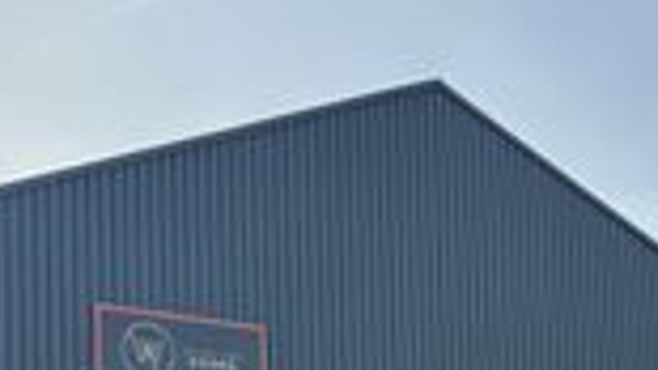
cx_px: 250
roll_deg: +1.5
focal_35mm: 73
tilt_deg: +5.7
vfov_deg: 15.3
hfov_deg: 28.9
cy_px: 553
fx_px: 1273
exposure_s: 1/1876
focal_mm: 5.96
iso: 50
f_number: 1.6
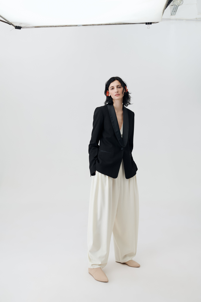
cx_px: 100
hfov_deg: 37.9
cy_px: 151
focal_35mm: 35
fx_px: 293
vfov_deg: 54.4
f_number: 7.1
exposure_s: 1/200
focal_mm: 35
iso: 200
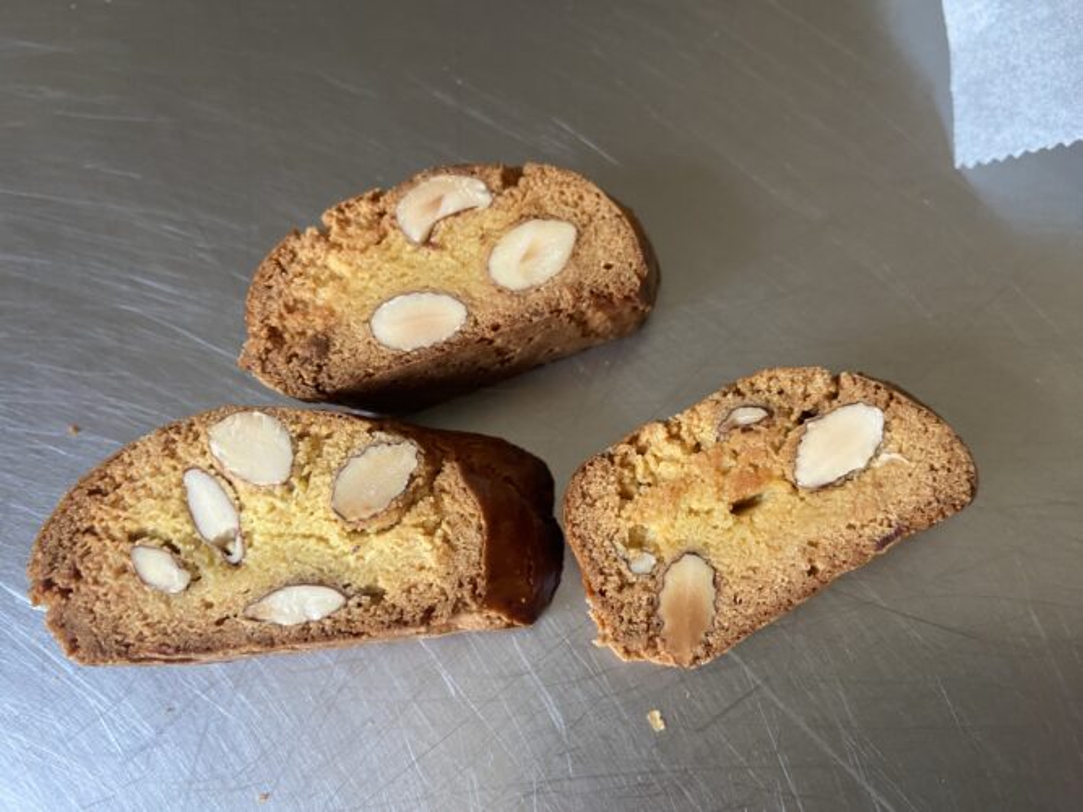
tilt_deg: -70.9
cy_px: 406
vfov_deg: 54.9
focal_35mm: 25
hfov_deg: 69.4
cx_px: 542
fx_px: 782
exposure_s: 1/60
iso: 160
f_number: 1.8
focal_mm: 4.25
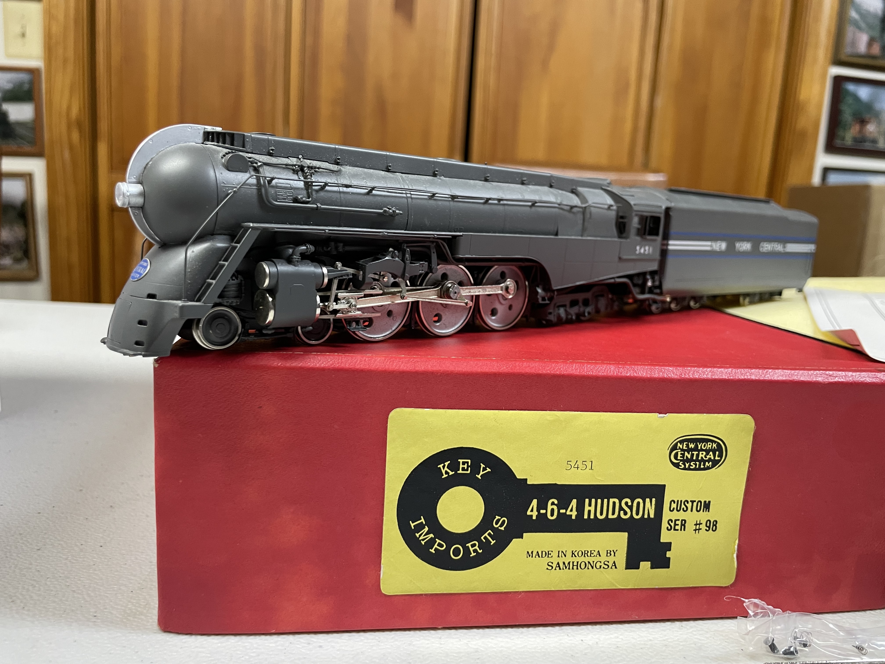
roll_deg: -3.3
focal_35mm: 26
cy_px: 332
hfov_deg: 67.3
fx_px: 665
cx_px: 442
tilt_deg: -11.2
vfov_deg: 53.1
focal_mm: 4.2
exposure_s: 1/60
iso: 200
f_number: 1.6
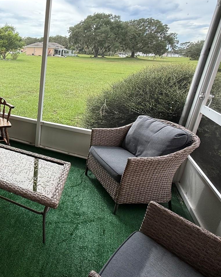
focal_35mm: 23
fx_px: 188
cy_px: 106
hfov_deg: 51.9
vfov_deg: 71.6
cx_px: 14
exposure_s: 1/400
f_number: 2.2
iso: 64
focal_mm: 2.22
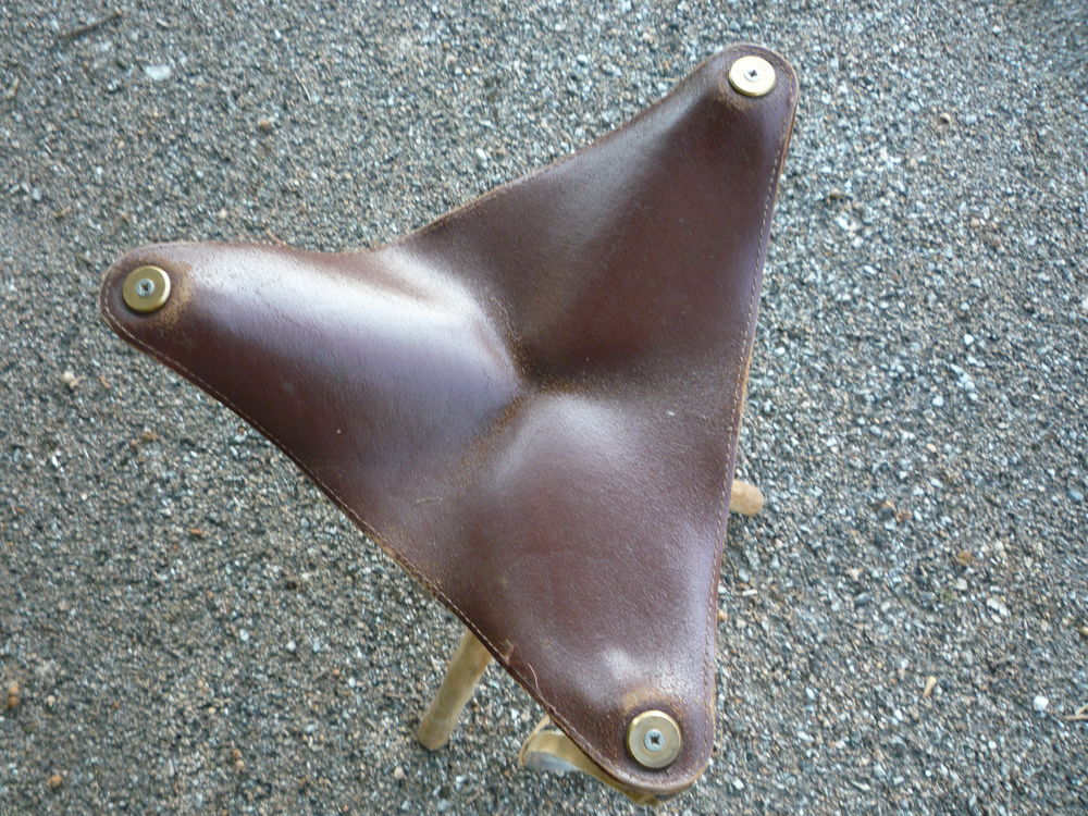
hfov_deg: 60.0
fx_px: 943
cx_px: 544
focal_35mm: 30
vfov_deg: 46.8
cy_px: 408
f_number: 3.3
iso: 125
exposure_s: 1/30
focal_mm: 5.2
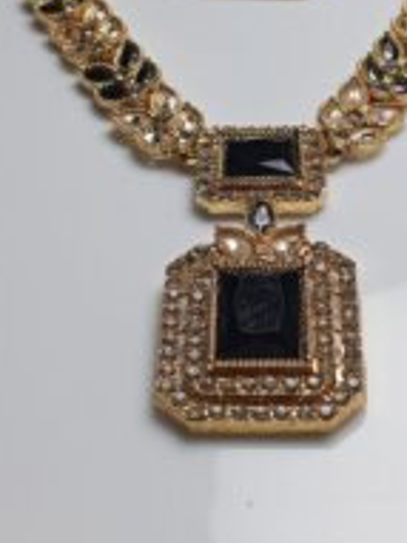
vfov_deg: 23.9
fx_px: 1271
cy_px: 141
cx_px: 250
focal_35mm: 81
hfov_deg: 18.2
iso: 64
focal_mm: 3.98
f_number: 1.8
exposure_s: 1/179
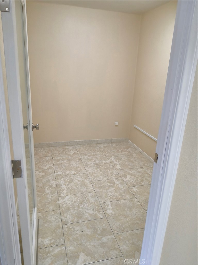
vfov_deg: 69.4
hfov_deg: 54.9
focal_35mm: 25
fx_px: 191
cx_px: 99
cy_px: 132
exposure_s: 1/120
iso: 250
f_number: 2
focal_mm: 3.08
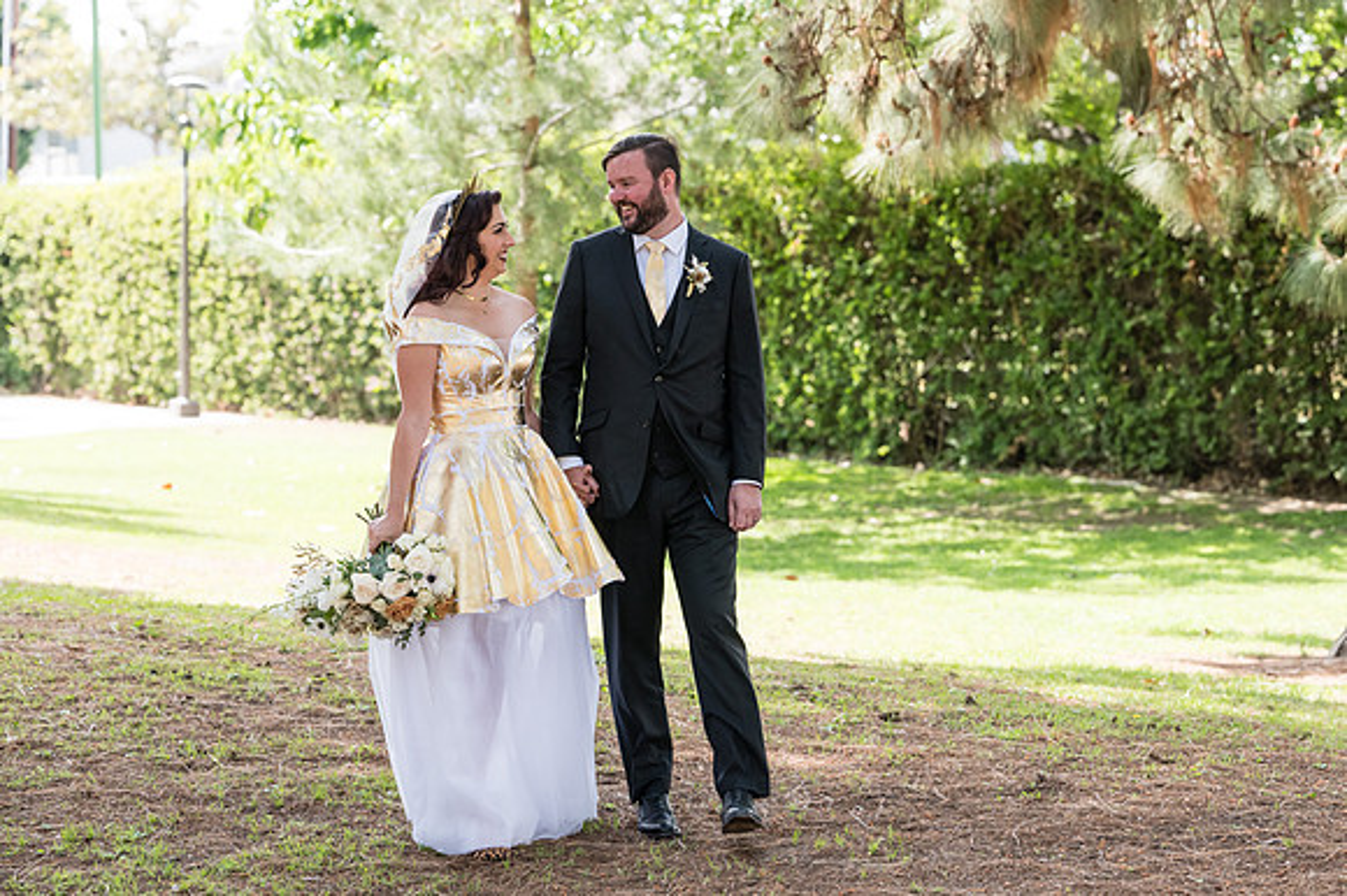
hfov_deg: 17.0
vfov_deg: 11.4
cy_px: 448
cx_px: 738
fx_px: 4505
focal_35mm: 120
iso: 500
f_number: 4.5
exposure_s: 1/800
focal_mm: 110
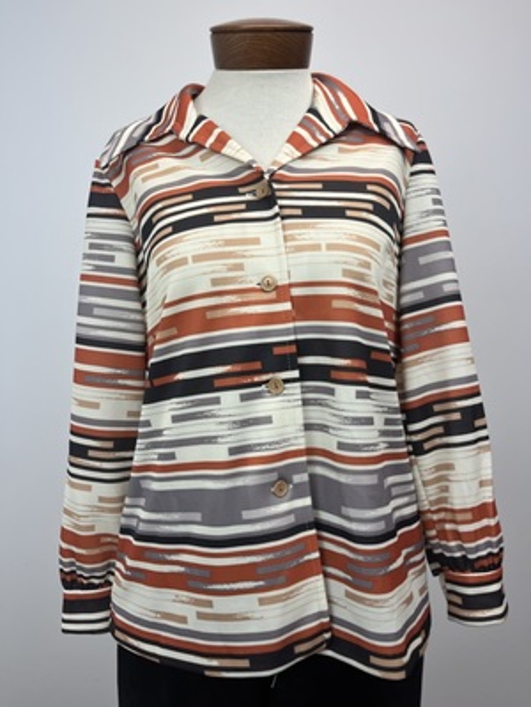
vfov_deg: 67.3
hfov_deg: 53.1
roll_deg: +0.4
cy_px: 354
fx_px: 531
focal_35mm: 26
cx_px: 266
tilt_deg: -2.5
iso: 50
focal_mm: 5.1
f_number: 1.6
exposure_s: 1/378
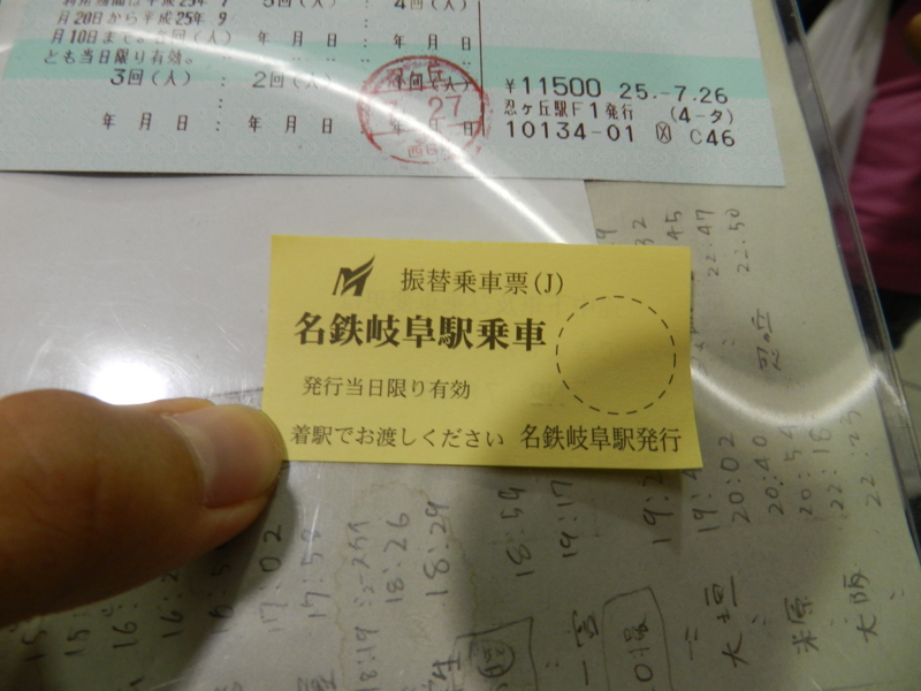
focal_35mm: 23
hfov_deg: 73.9
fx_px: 612
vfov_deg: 58.9
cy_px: 346
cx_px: 460
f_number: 3.4
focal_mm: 4
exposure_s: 1/40
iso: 160
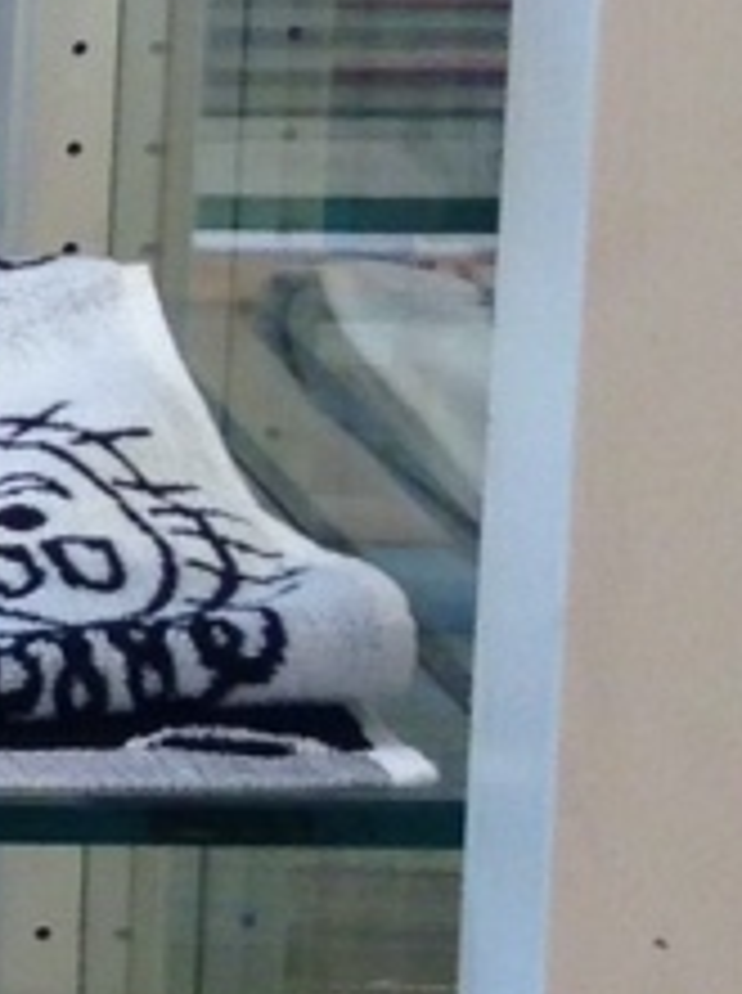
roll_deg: -0.5
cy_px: -63
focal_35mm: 237
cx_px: -1713
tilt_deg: -13.0
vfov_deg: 8.3
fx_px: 6793
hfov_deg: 5.7
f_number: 2.4
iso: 64
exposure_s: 1/60
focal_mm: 4.12
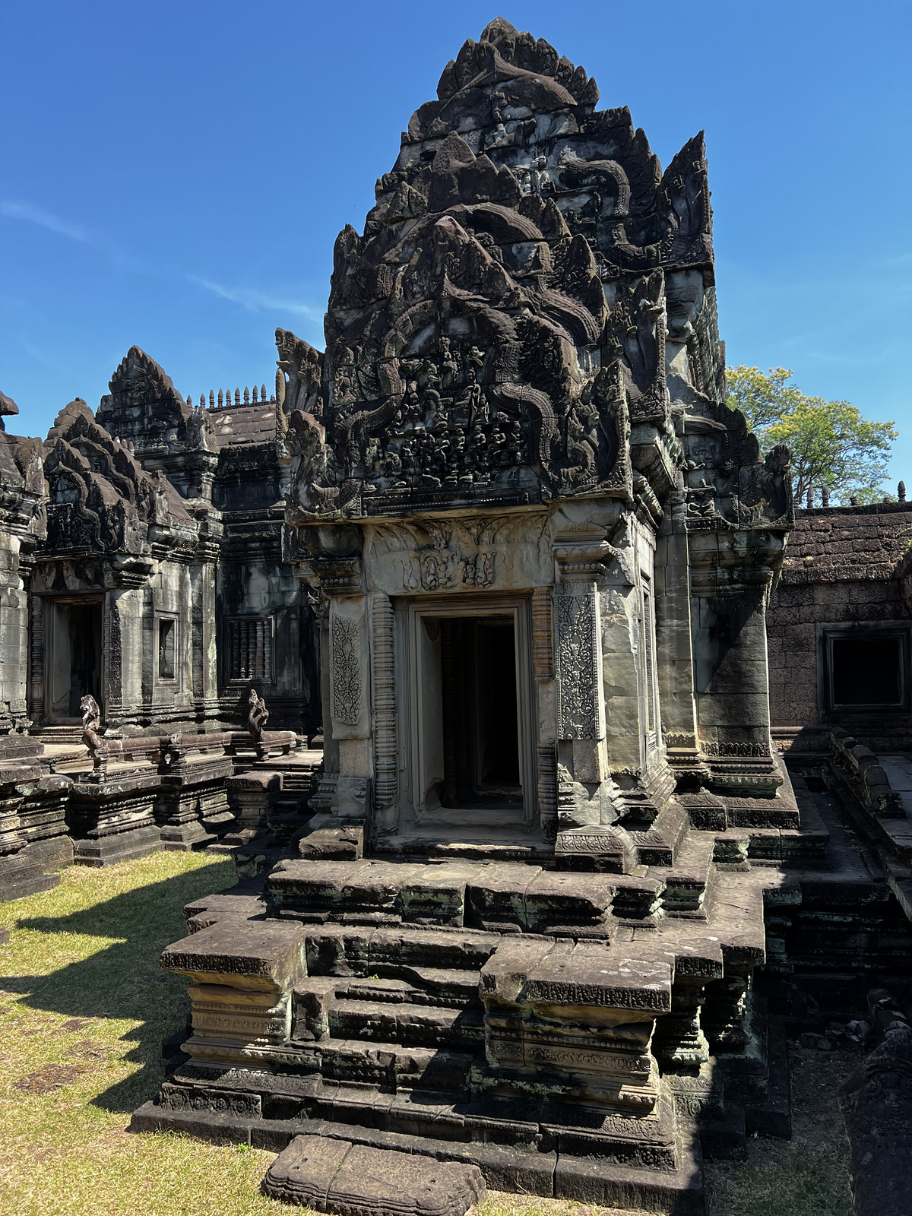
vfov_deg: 67.3
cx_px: 456
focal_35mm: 26
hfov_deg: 53.1
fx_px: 913
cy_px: 608
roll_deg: +1.7
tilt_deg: +4.9
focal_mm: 5.7
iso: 50
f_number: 1.5
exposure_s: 1/1048
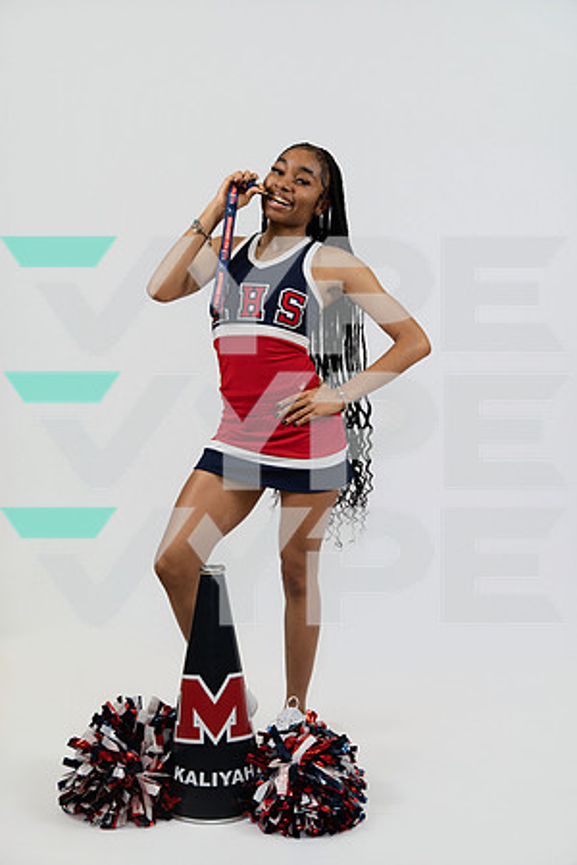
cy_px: 432
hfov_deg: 31.5
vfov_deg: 45.9
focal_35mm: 42
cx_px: 288
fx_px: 1022
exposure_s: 1/125
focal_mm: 42.5
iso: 400
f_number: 4
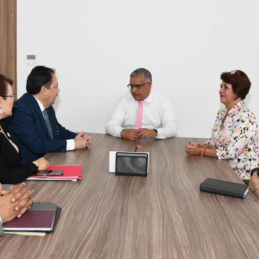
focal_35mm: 42
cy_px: 147
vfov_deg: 40.0
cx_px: 109
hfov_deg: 39.9
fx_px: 356
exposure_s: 1/250
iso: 1600
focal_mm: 18
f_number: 5.6
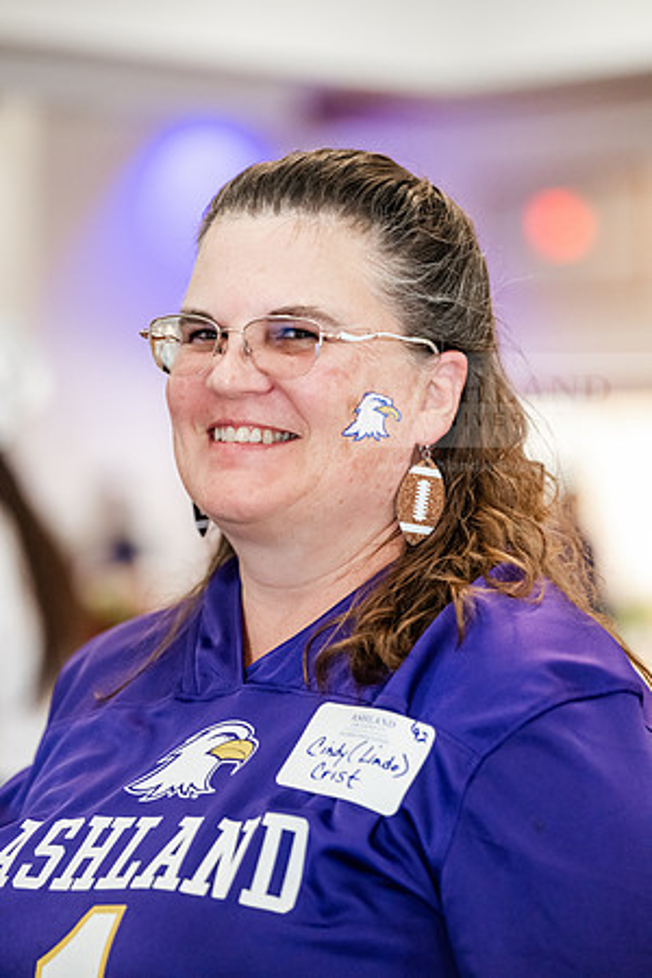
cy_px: 489
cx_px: 326
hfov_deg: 11.0
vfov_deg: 16.4
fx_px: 3396
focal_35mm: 125
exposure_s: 1/200
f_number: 3.2
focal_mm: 125
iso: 5000
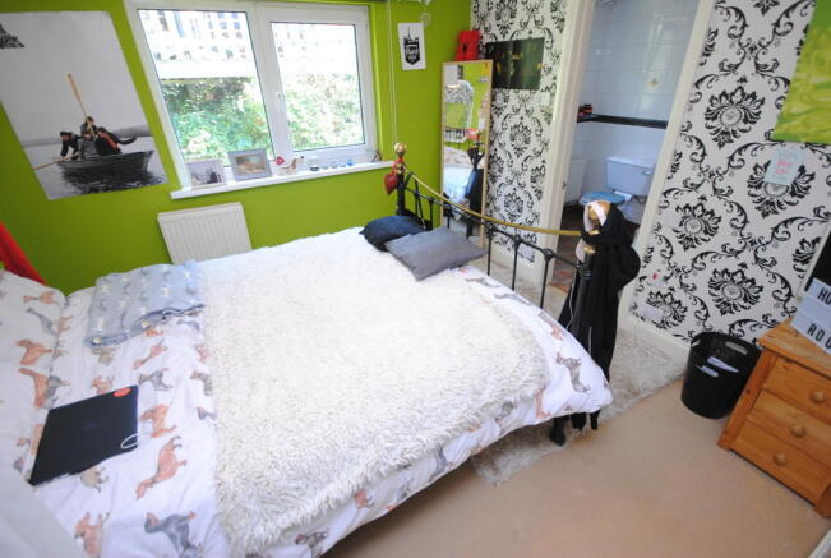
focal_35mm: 16
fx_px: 382
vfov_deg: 72.3
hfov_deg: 94.9
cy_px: 279
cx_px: 416
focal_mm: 11
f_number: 4.2
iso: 400
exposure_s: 1/25
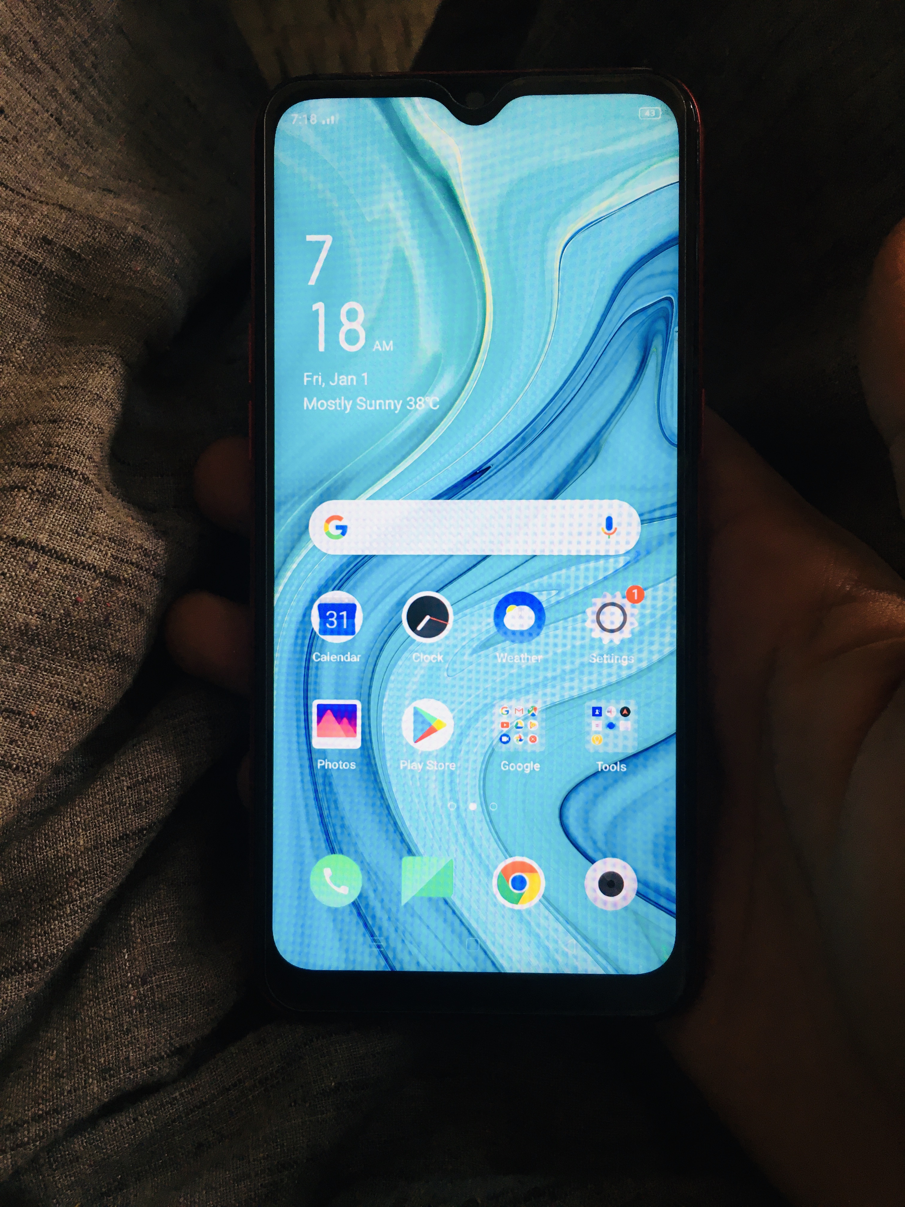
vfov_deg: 61.7
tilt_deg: -72.7
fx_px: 1011
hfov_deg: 48.2
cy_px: 604
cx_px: 452
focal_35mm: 29
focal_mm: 4.15
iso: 64
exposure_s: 1/33
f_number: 2.2
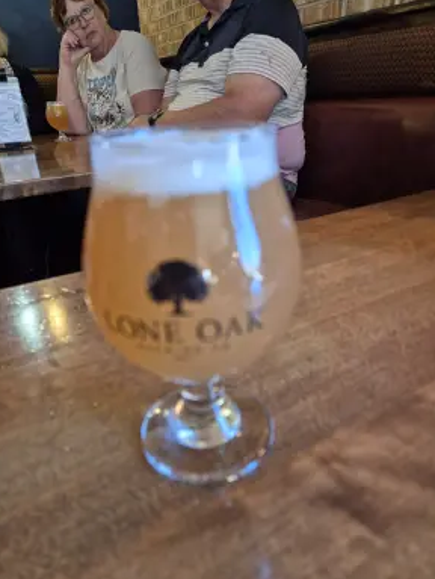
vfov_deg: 71.5
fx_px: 401
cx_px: 210
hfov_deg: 56.9
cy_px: 287
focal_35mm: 24
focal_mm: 5.4
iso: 400
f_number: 1.8
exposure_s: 1/120
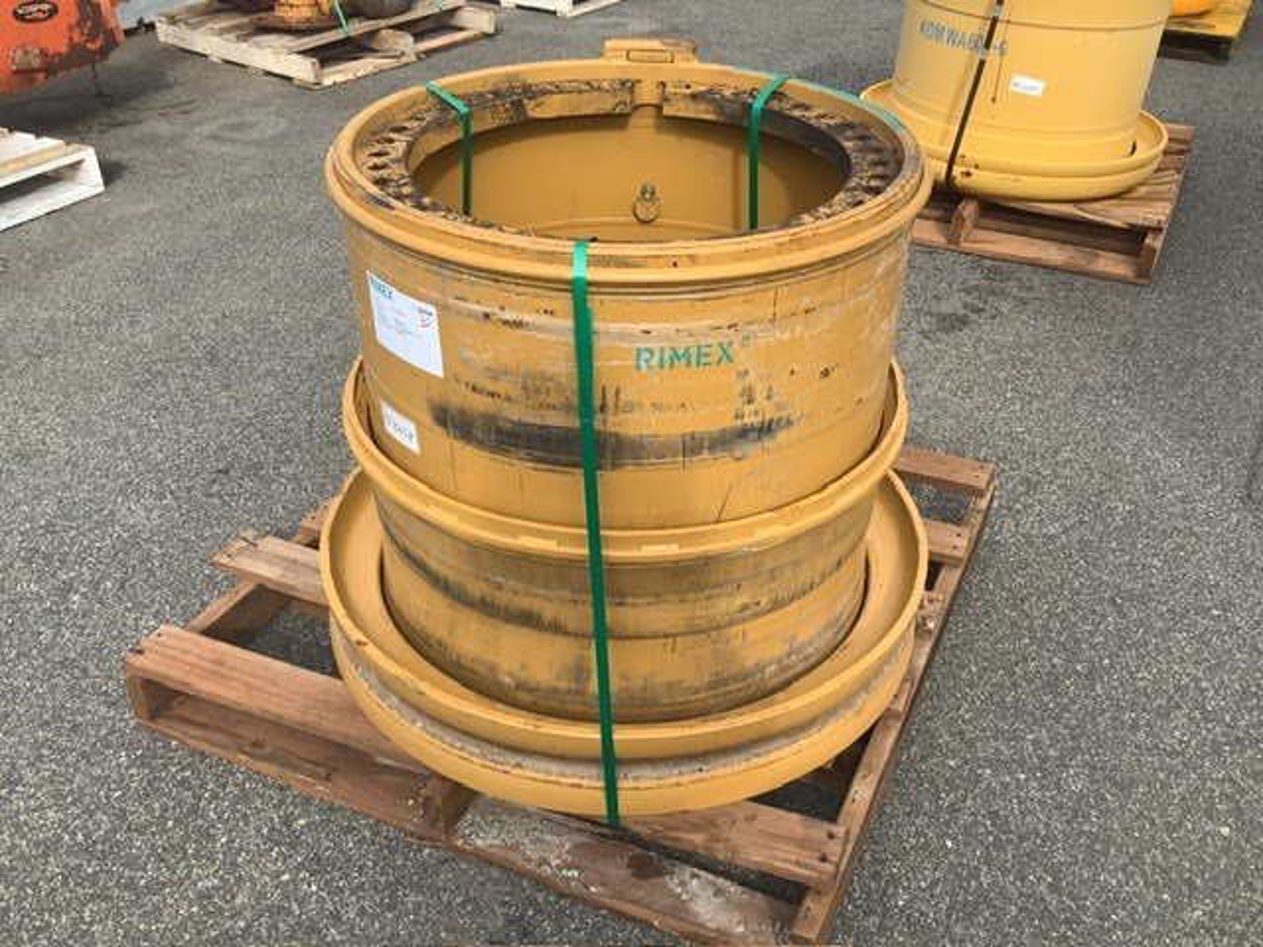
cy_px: 474
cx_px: 632
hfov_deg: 58.4
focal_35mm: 31
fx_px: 1131
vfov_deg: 45.4
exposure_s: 1/679
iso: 25
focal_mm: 3.3
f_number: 2.4
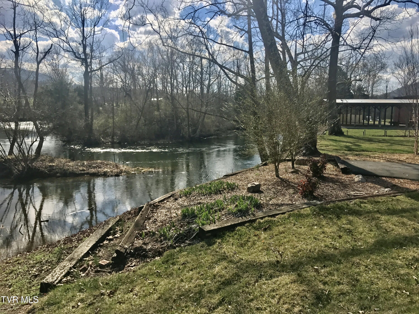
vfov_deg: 49.7
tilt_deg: -6.6
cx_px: 210
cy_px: 157
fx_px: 339
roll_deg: -0.1
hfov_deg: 63.4
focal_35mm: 28
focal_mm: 3.99
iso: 20
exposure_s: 1/2994
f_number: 1.8
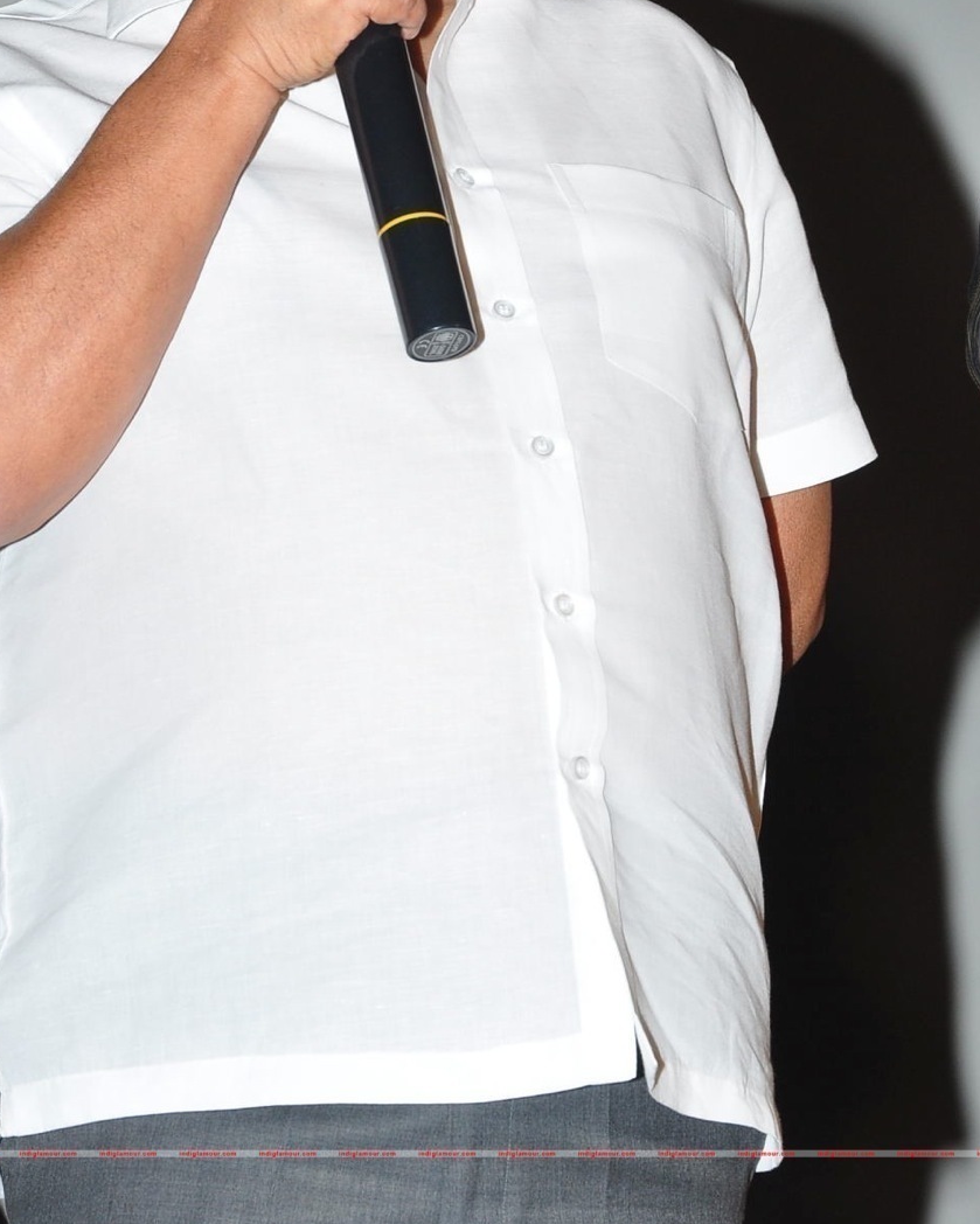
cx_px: 367
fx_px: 8081
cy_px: 385
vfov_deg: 8.7
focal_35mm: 223
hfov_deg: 6.9
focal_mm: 92
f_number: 9
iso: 500
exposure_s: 1/125
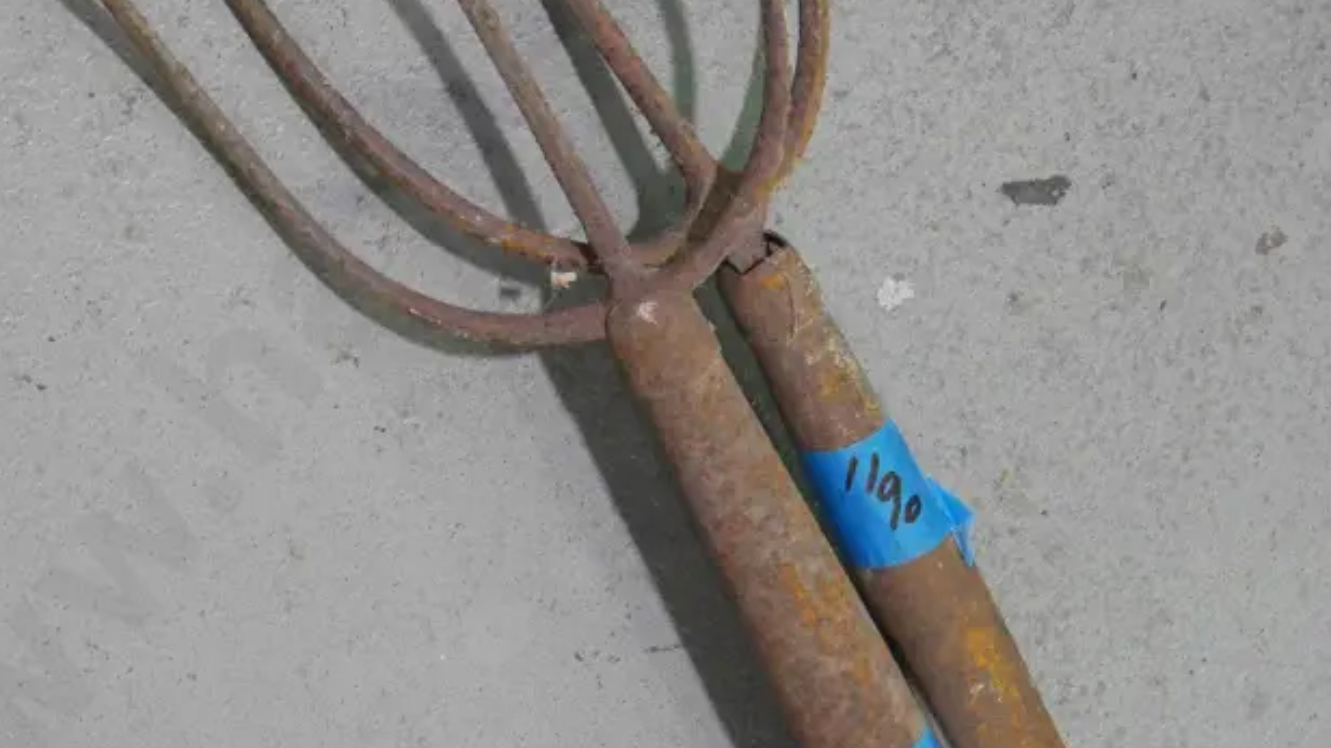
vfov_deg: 10.4
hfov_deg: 18.4
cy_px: 30
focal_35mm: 116
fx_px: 4093
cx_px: 520
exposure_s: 1/40
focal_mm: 32
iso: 3200
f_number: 5.6
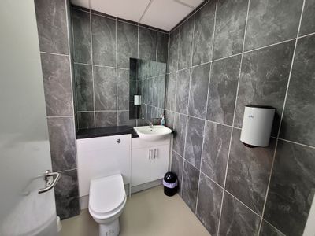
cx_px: 158
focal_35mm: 13
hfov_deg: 106.2
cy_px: 118
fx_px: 118
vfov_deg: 89.9
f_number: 2.2
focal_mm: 1.74
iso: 125
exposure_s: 1/50
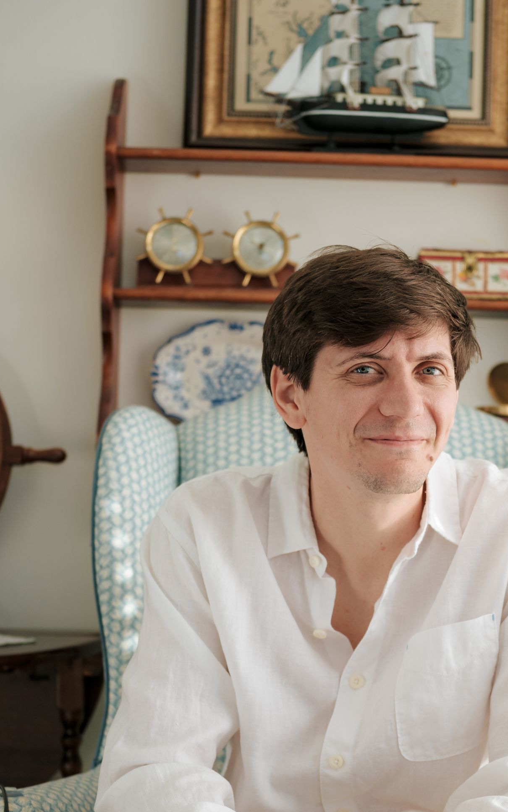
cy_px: 561
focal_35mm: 73
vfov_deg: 28.0
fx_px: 1617
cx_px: 343
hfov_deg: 17.8
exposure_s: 1/400
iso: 400
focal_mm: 50
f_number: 3.5
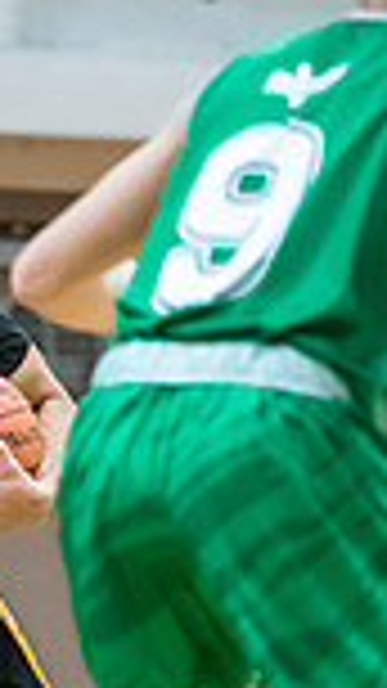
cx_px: -162
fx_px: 9802
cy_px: 567
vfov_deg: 4.0
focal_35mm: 537
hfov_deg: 2.3
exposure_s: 1/400
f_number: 2.8
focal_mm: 116
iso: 3200
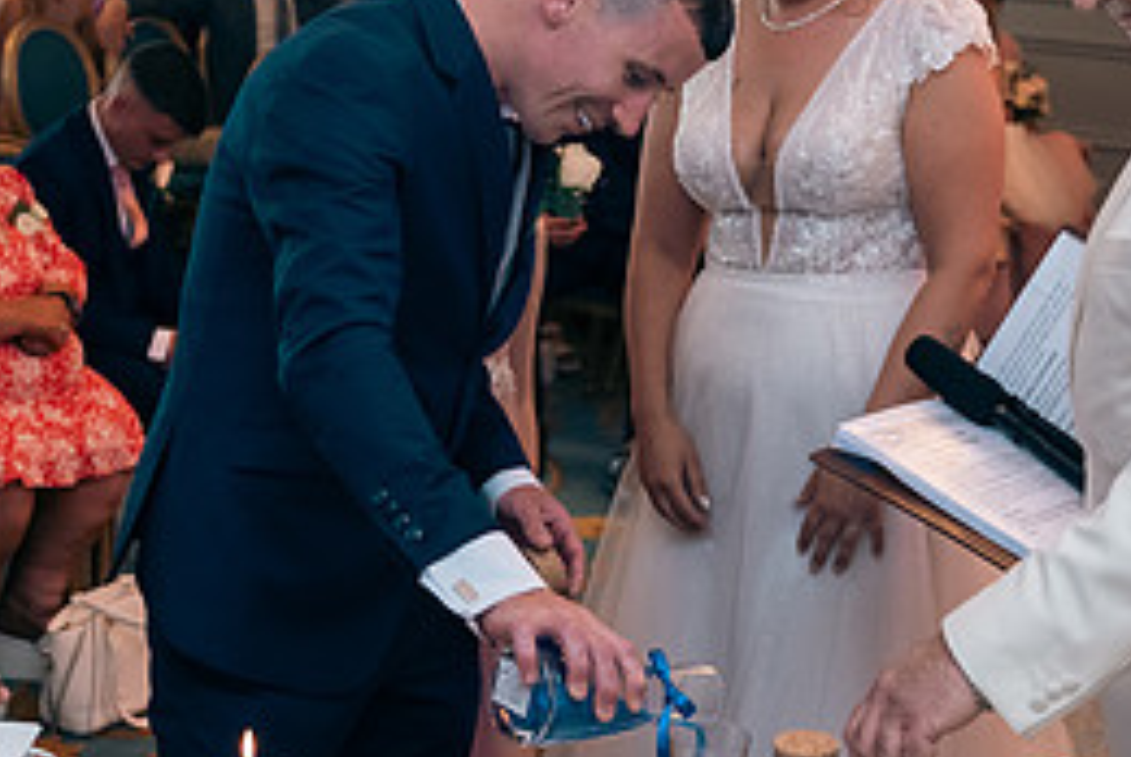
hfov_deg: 25.9
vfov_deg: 17.5
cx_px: 457
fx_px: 2453
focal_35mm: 78
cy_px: 224
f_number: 3.5
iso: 640
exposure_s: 1/160
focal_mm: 35
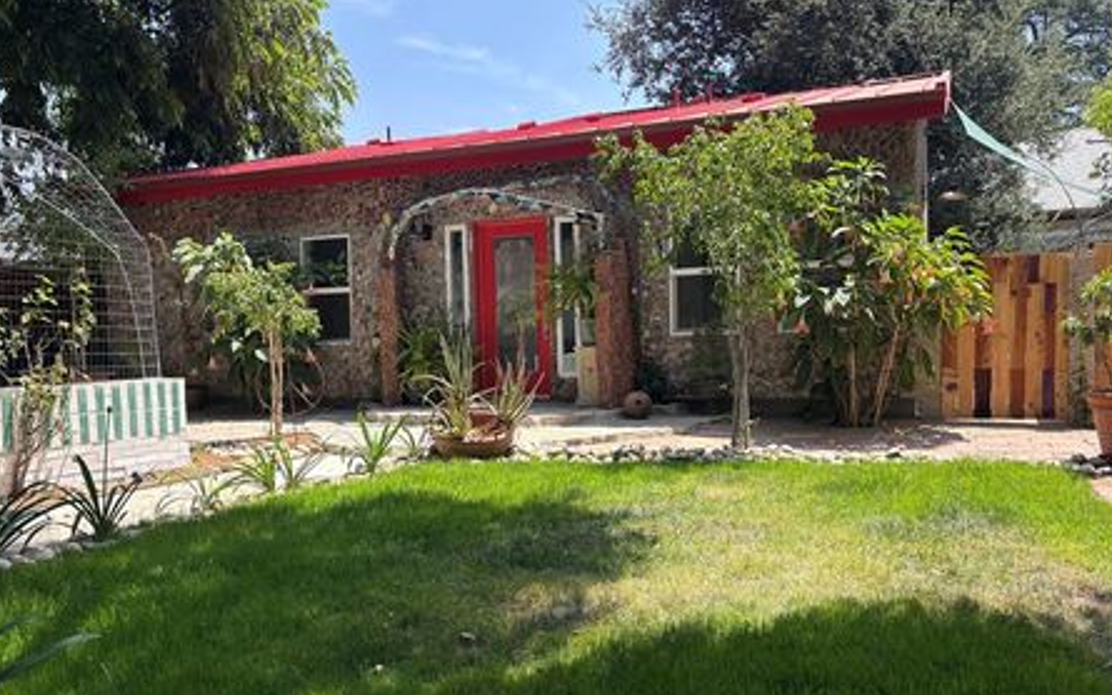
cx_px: 557
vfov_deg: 40.6
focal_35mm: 31
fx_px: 939
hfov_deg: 61.2
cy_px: 371
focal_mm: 5.96
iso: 50
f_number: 1.6
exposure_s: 1/1007
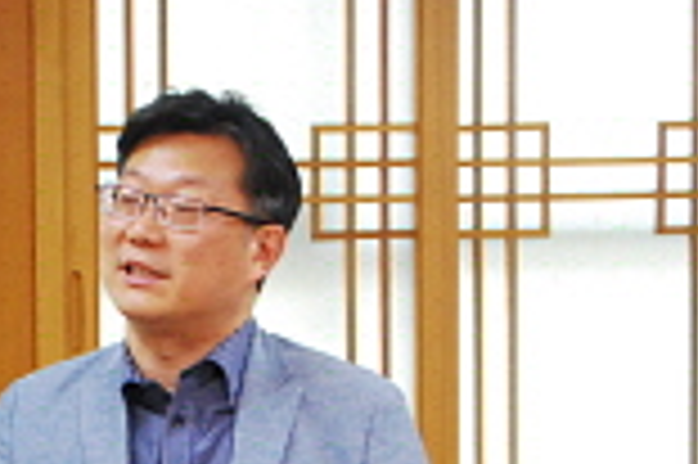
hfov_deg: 7.6
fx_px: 5268
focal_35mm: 272
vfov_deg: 5.0
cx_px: 81
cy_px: 511
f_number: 5
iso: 1600
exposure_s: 1/60
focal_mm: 56
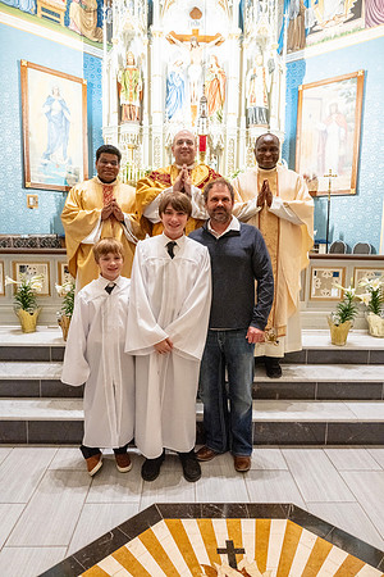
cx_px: 192
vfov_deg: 70.4
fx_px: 408
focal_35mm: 26
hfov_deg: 50.4
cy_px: 288
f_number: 8
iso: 5000
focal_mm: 25.5
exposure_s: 1/60
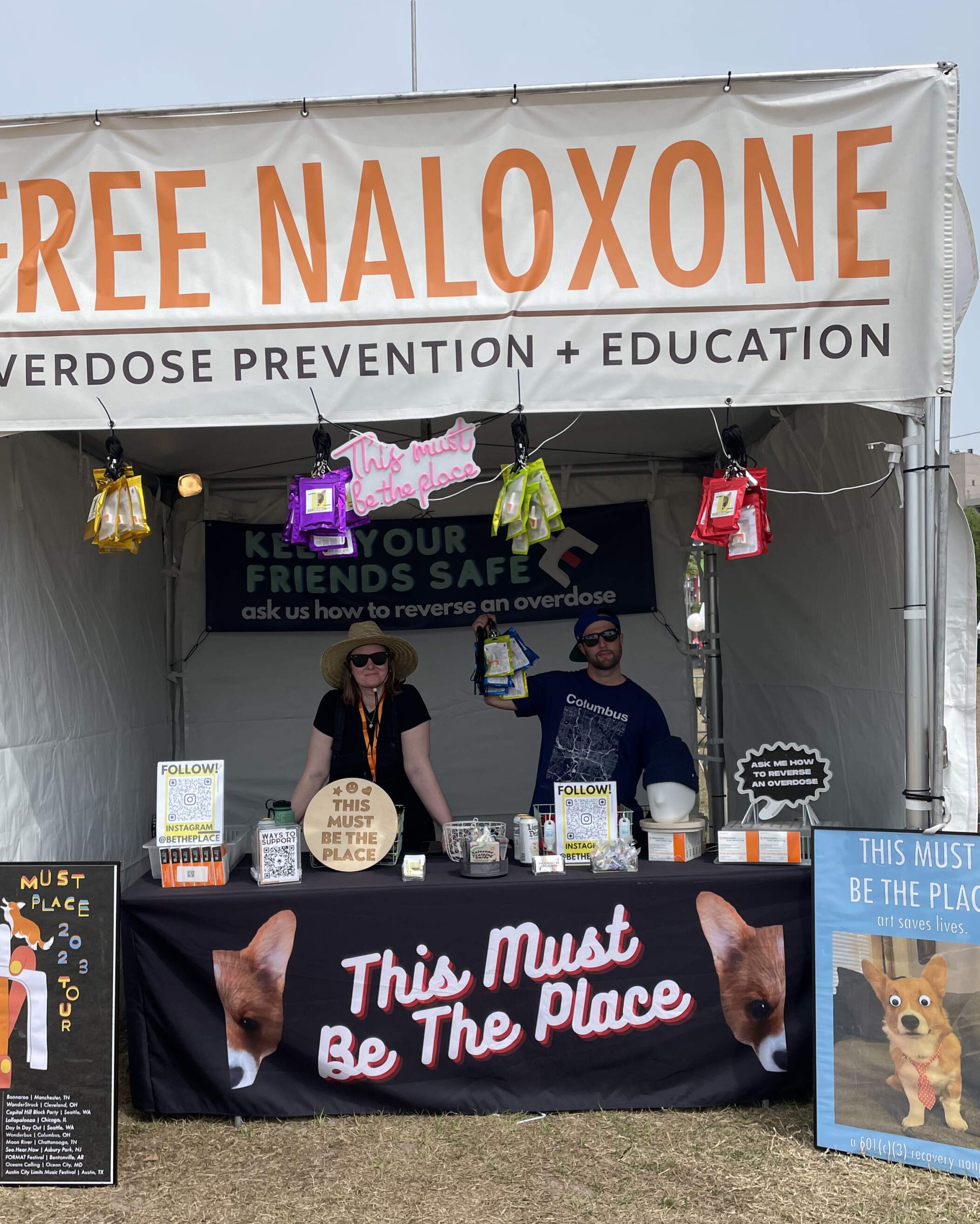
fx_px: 1196
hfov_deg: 44.5
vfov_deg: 54.2
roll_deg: +1.8
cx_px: 440
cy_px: 664
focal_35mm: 33
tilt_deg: +0.7
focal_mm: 4.2
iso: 32
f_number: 1.6
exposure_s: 1/4132
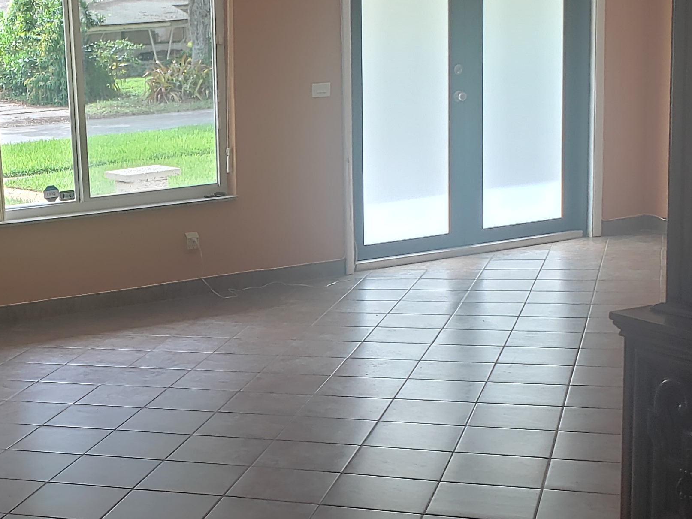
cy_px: 344
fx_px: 1299
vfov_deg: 22.5
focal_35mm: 65
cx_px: 93
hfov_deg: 28.8
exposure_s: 1/120
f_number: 2.4
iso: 80
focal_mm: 4.3
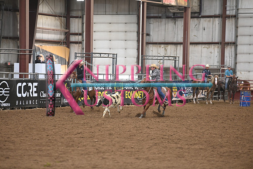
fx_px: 1406
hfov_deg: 10.3
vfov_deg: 6.9
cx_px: 126
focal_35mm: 200
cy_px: 84
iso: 2500
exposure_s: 1/250
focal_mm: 200
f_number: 3.2
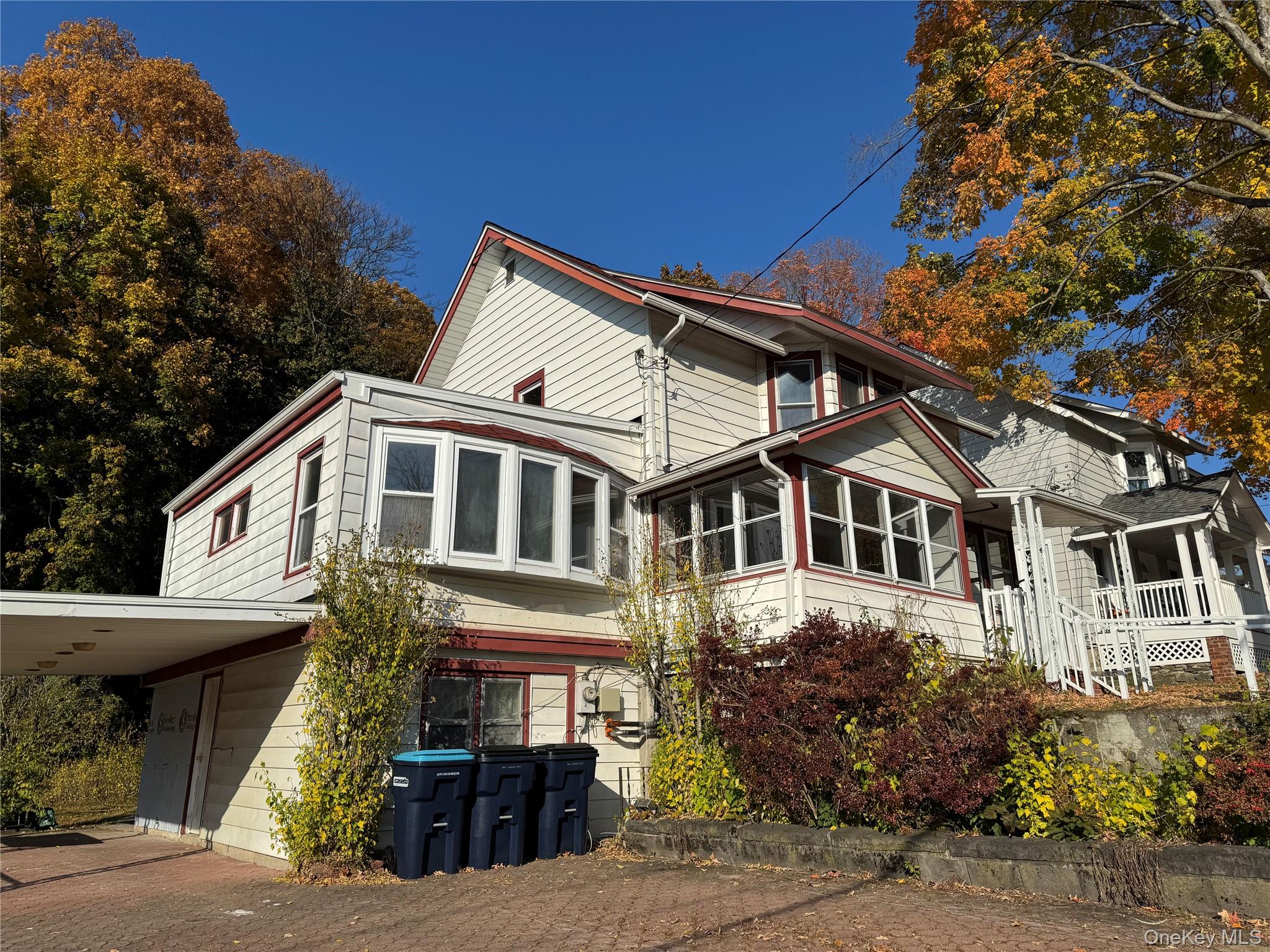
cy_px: 476
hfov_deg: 71.6
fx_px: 881
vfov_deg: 56.8
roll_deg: -0.5
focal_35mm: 24
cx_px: 635
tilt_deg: +16.8
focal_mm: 6.76
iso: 80
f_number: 1.78
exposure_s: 1/7937
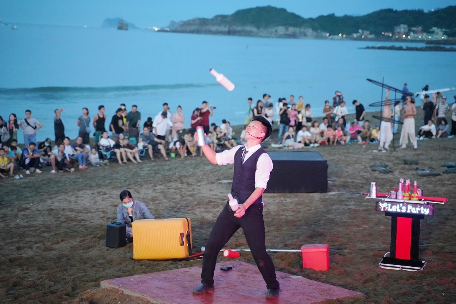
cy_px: 152
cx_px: 228
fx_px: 950
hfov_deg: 27.0
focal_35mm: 75
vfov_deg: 18.2
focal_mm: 75
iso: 5000
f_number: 2.8
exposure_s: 1/160
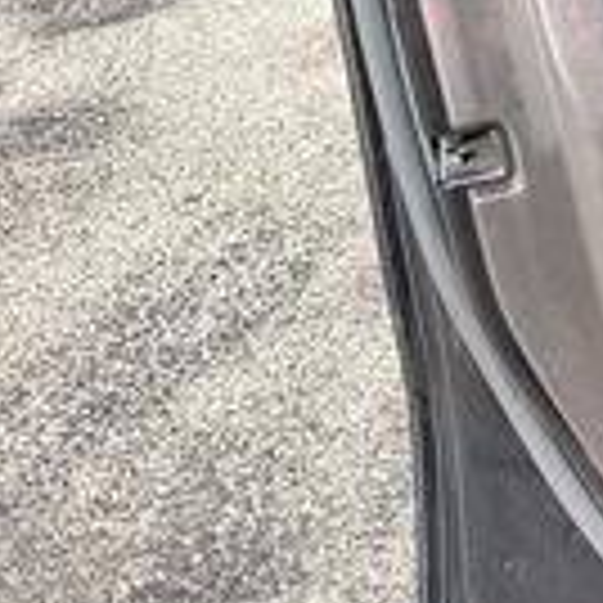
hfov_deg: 14.2
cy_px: -122
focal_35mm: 97
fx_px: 1912
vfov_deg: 17.1
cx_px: 1292
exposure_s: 1/568
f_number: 1.88
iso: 100
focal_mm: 5.56
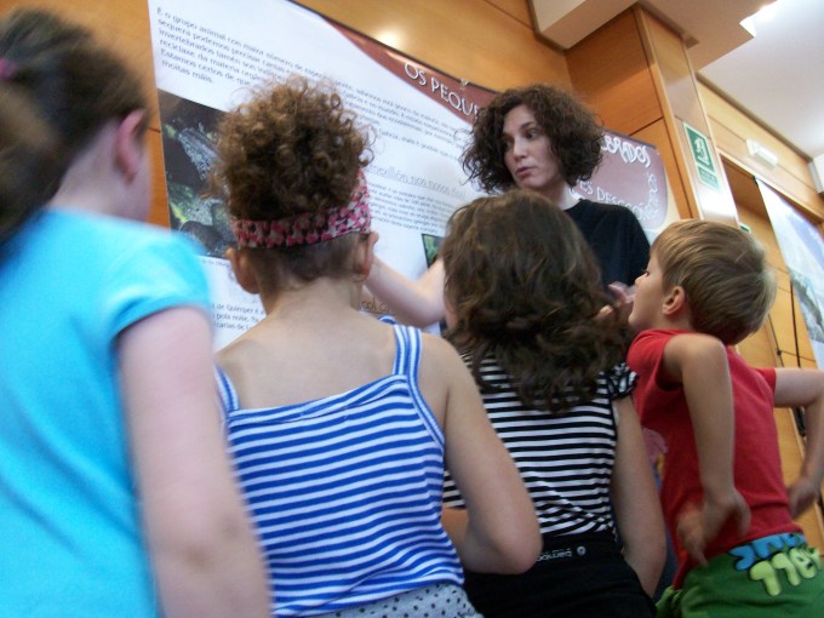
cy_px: 309
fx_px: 809
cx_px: 412
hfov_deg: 54.0
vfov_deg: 41.8
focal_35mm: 34
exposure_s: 1/10.3
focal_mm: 5.7
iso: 160
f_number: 2.8
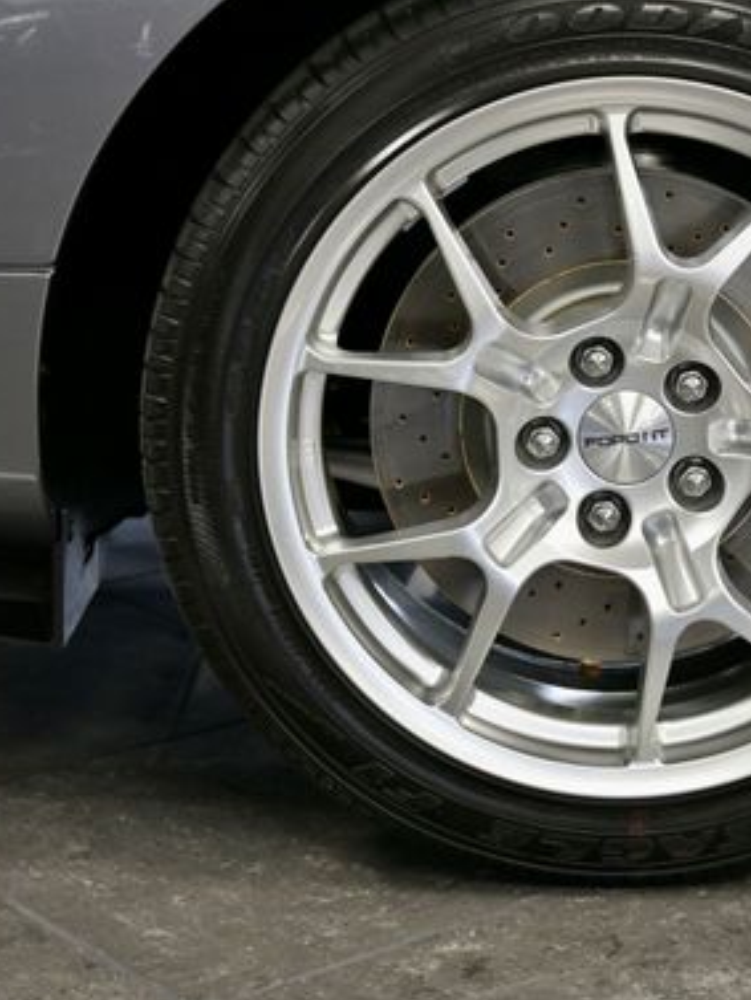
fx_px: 2313
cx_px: 645
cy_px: 448
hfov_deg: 18.2
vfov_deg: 24.4
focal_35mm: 80
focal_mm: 49
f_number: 4.5
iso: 1250
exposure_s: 1/200
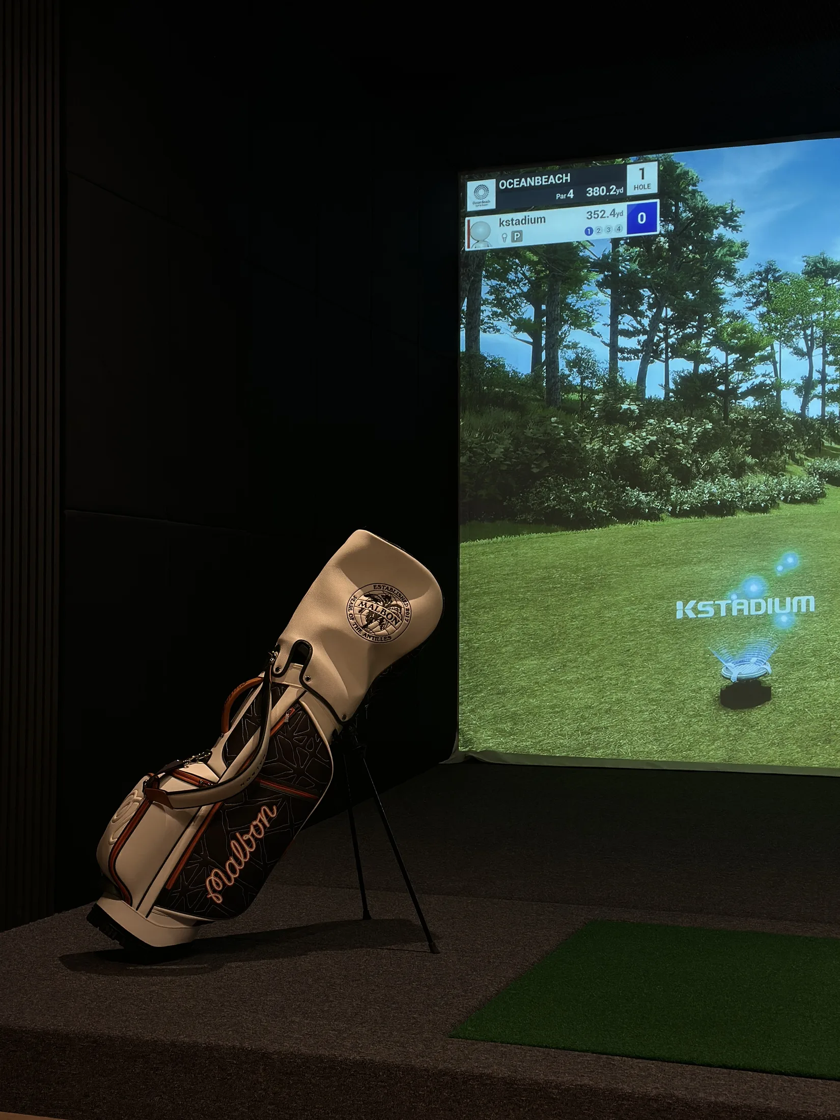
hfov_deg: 30.3
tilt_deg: +1.3
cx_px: 420
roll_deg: +1.3
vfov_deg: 39.7
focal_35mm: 48
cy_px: 560
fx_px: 1553
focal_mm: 6.86
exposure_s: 1/60
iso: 125
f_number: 1.78
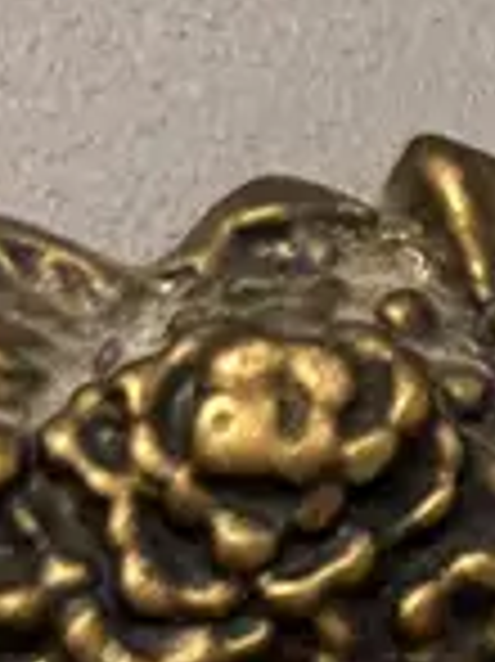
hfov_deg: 7.7
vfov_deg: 10.7
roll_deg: -0.7
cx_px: 1472
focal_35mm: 167
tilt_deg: -1.0
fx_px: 3189
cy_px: 1392
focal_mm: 6.86
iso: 160
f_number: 1.78
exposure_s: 1/50
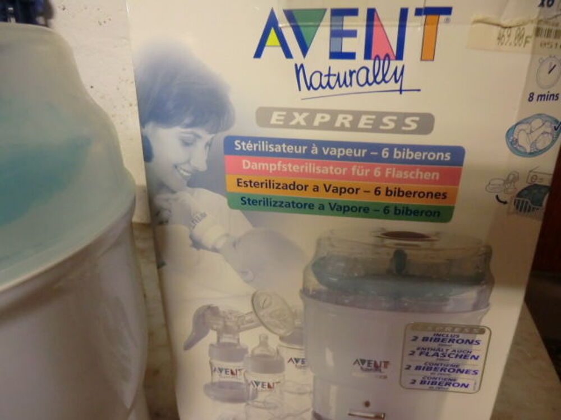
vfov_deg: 56.8
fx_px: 389
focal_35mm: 24
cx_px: 280
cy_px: 210
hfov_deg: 71.6
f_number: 3.2
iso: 400
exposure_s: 1/20
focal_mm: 4.3
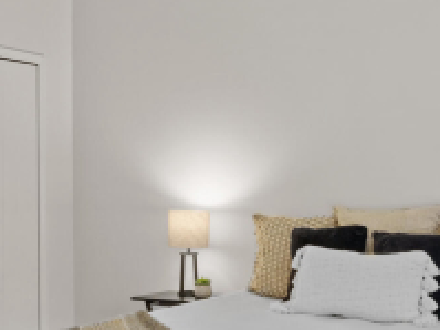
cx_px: 170
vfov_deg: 25.1
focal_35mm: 58
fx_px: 737
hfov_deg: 33.1
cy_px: 215
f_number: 10
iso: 400
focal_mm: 16
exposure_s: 1
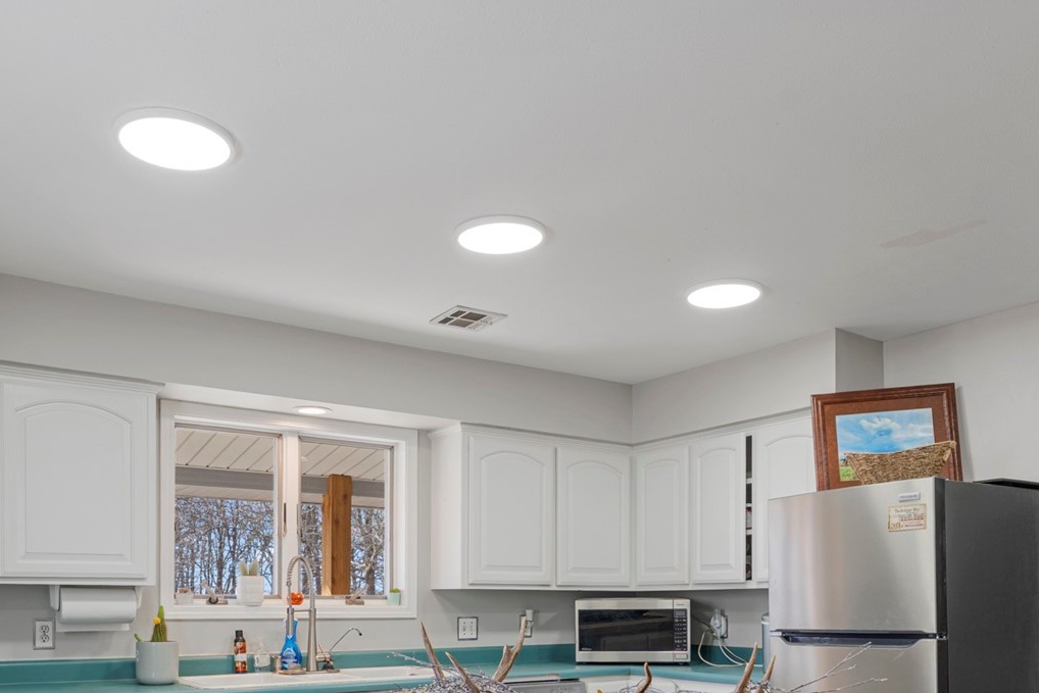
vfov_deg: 38.7
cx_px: 502
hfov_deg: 58.7
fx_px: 924
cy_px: 602
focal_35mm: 32
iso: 100
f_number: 8
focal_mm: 16
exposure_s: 1/2
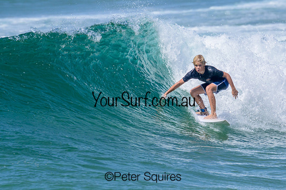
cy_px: 73
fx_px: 8636
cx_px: 184
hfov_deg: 1.9
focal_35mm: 1087
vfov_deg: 1.3
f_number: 11
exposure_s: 1/2000
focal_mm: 800
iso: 560
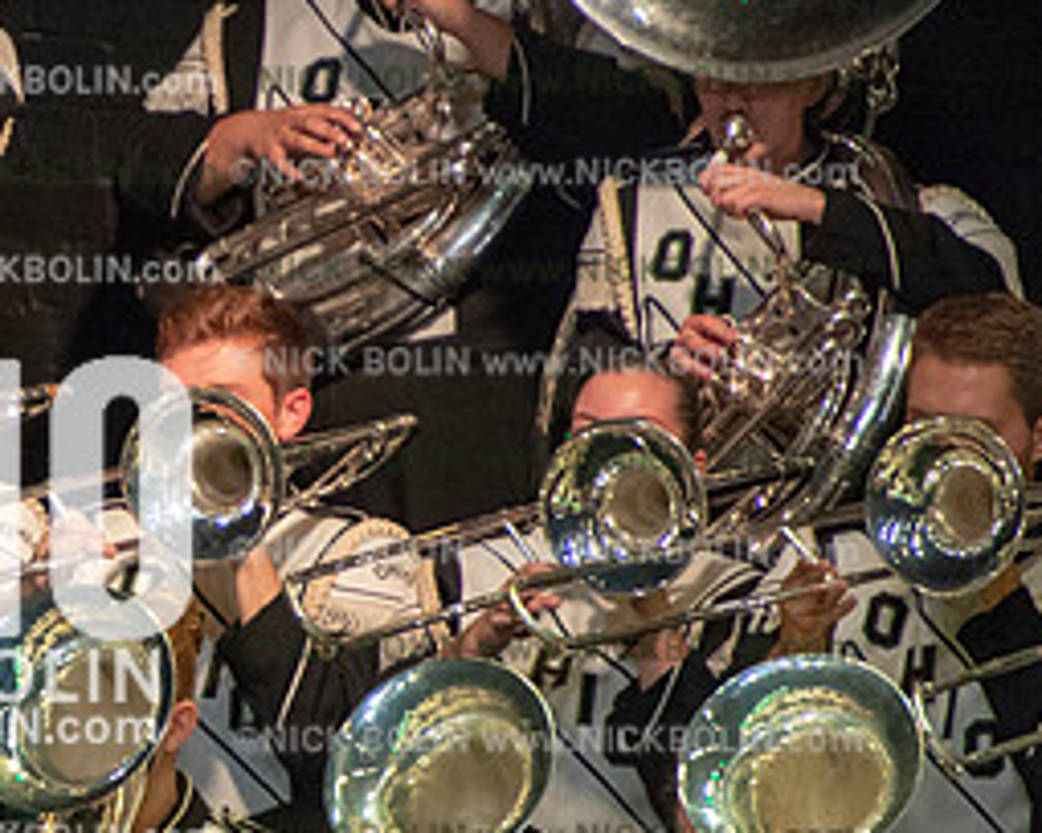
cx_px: -98
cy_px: 551
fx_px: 26306
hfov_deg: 2.3
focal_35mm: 853
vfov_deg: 1.8
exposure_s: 1/320
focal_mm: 400
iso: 8000
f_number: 5.6
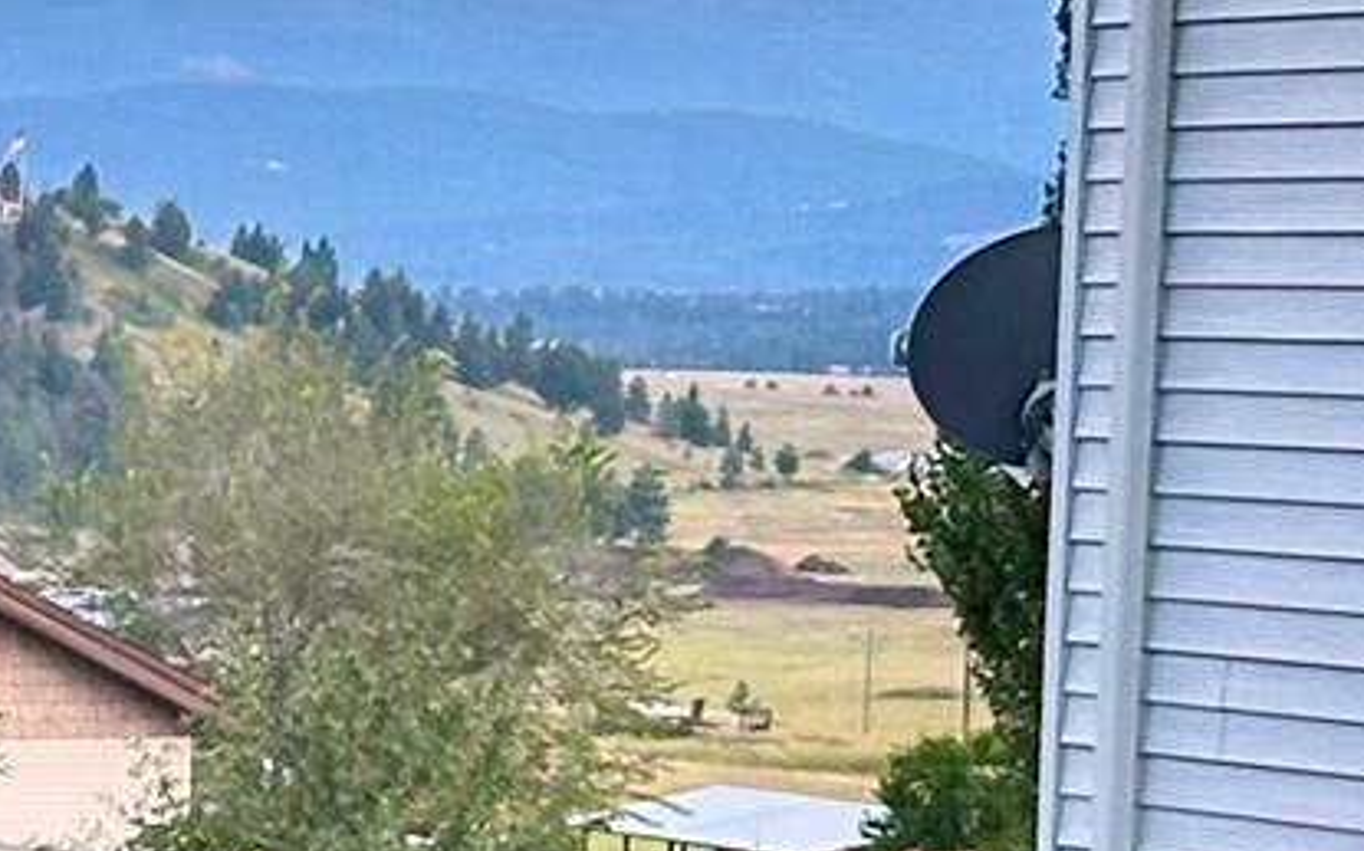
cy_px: 1153
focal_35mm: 251
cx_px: -1716
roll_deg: -0.7
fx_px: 9327
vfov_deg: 5.2
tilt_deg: -5.2
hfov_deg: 7.8
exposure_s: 1/62
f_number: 1.78
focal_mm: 6.86
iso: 80
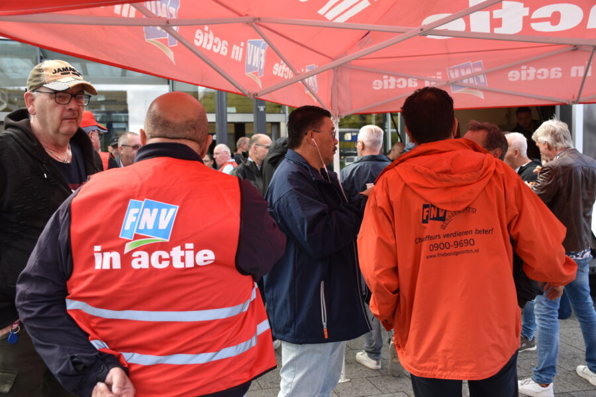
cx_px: 298
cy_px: 198
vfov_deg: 38.4
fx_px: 571
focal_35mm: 34
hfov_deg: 55.1
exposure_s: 1/200
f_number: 3.8
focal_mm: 23
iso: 200
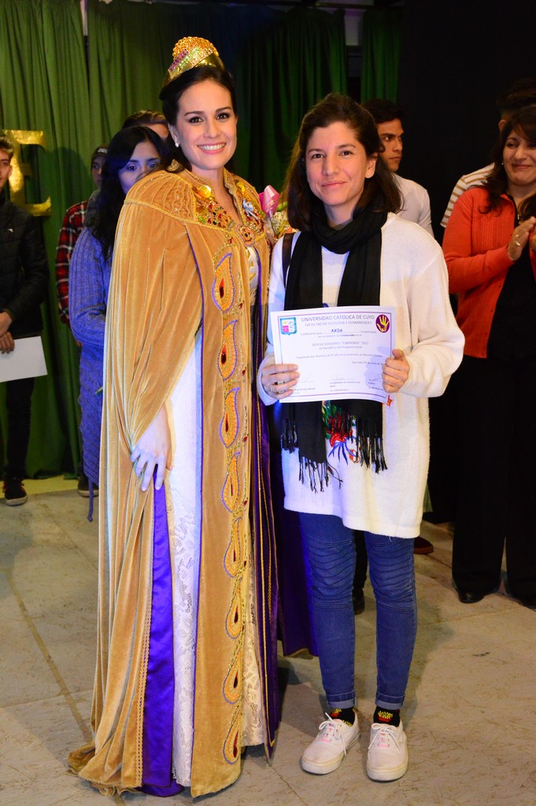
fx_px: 1141
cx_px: 268
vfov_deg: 38.9
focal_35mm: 51
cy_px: 403
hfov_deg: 26.4
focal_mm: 34
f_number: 6.3
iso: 3200
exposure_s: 1/80
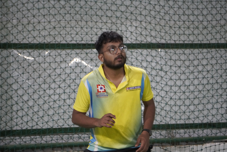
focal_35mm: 315
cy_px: 76
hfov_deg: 6.5
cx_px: 114
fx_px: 1987
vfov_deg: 4.4
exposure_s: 1/90
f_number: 6.3
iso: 6400
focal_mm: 210
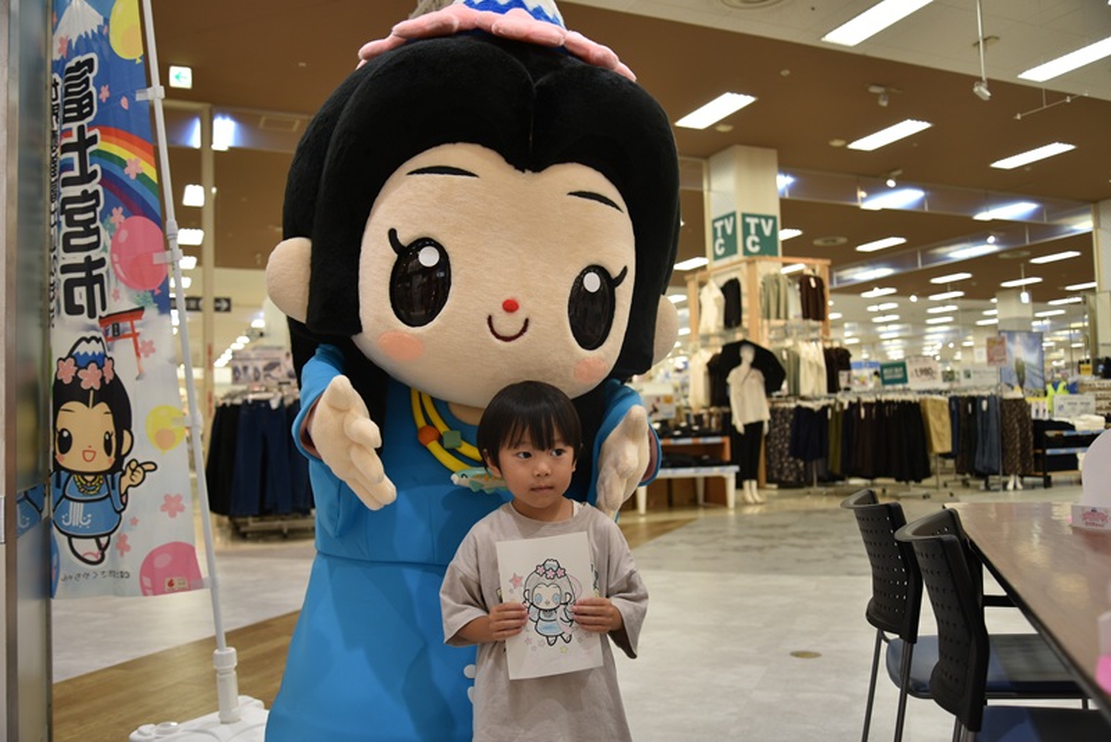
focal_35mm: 31
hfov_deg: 60.3
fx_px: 957
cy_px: 371
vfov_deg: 42.4
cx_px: 556
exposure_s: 1/80
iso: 400
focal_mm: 31
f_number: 4
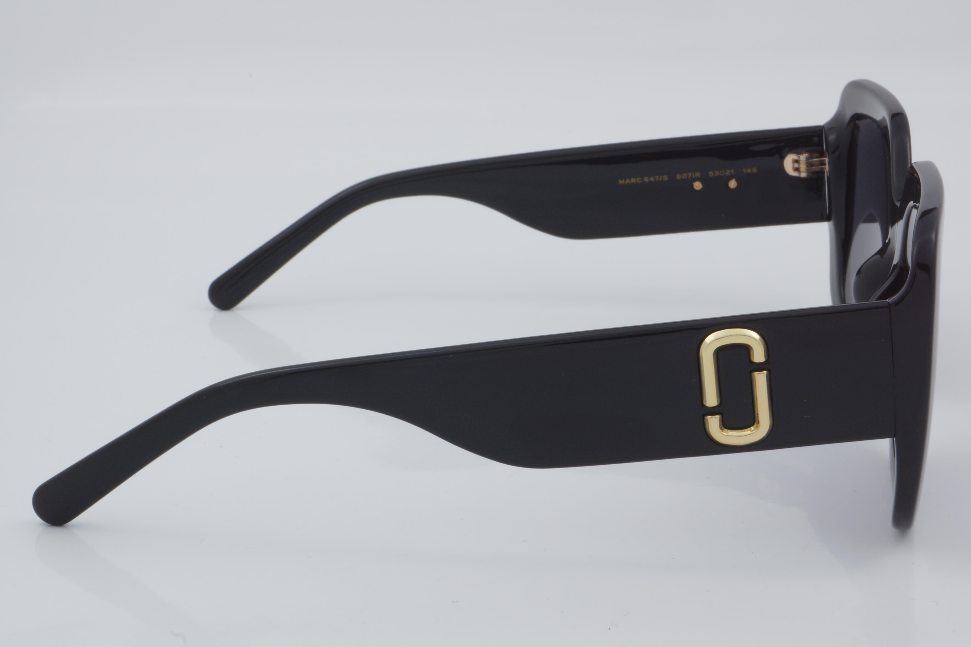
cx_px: 486
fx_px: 2023
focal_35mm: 75
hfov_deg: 27.0
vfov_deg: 18.2
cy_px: 324
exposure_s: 1/4
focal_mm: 50
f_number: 32
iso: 100
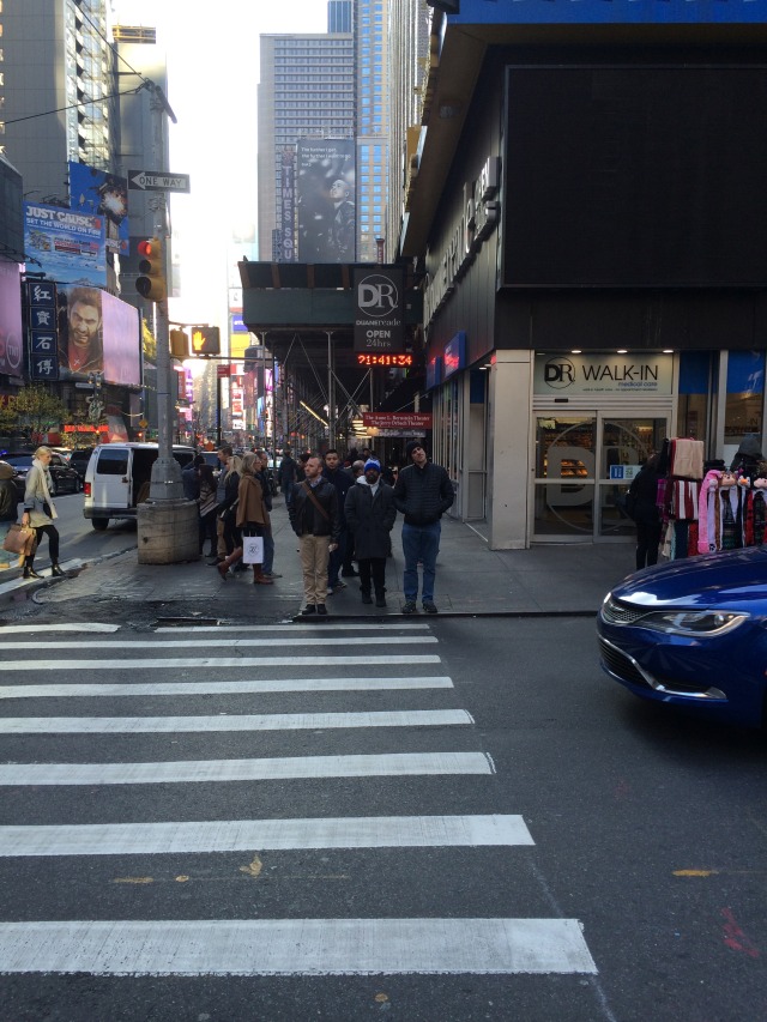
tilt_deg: -6.4
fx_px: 857
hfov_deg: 48.2
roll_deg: +0.0
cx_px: 384
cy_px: 511
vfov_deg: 61.7
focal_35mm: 29
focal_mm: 4.15
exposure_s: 1/122
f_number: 2.2
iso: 32
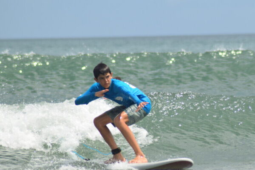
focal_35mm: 450
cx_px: 128
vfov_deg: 3.1
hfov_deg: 4.6
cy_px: 85
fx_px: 3187
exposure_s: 1/2000
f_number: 8
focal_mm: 300
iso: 400
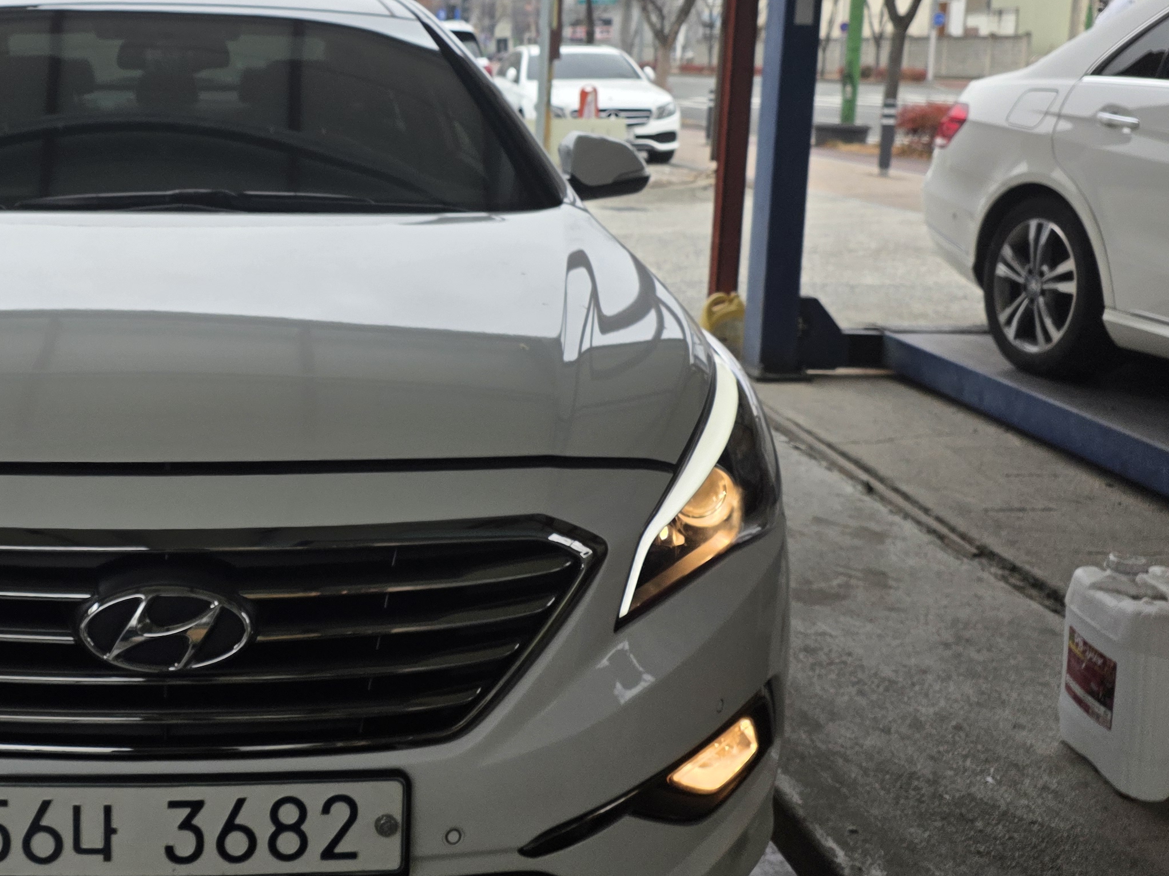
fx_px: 1520
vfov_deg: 32.0
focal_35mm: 45
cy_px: 310
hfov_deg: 40.5
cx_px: 252
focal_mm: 6.25
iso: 50
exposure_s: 1/359
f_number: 1.7
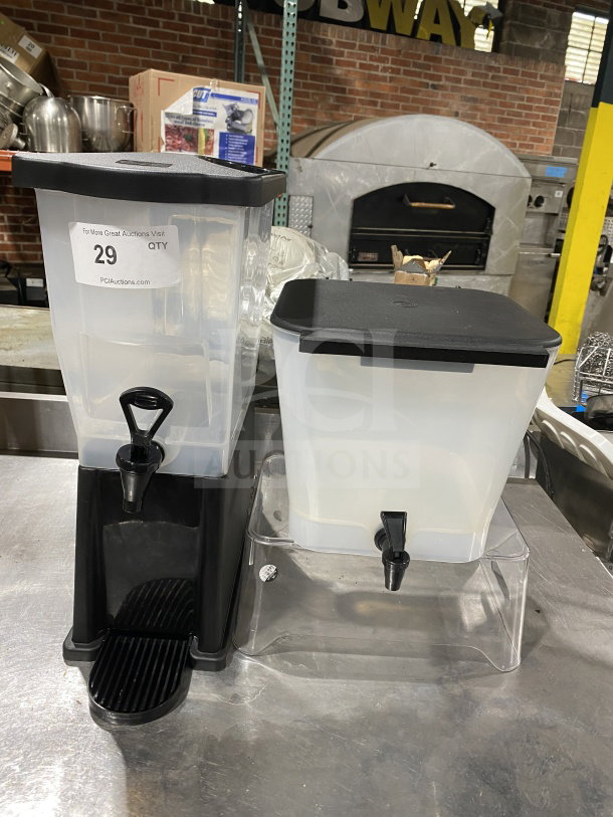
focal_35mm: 26
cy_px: 408
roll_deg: -4.7
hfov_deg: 53.1
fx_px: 614
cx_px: 306
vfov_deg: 67.3
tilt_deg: -19.4
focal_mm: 4.25
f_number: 1.8
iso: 200
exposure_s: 1/60
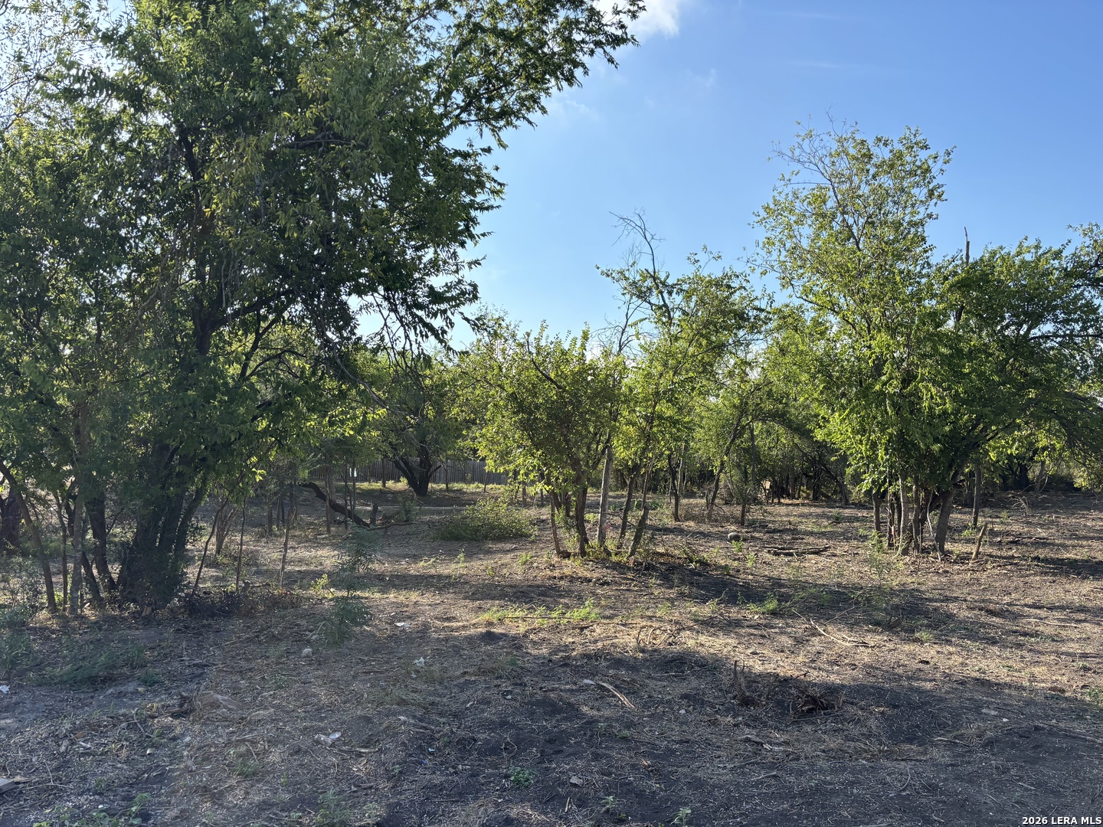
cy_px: 414
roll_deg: -4.9
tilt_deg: +2.6
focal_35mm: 26
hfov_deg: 67.3
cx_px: 552
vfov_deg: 53.1
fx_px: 828
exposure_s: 1/2105
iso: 50
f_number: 1.6
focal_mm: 5.96
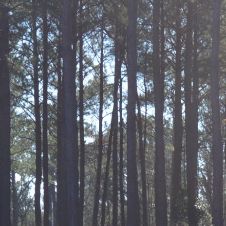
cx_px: 167
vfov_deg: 8.1
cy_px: 294
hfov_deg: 8.2
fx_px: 1581
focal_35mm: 214
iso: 100
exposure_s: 1/160
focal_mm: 26
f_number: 6.3
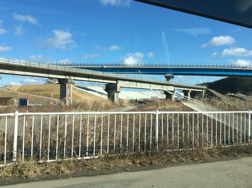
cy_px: 94
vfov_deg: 44.0
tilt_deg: -0.1
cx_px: 126
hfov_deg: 56.9
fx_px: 233
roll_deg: -1.7
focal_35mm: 32
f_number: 2.4
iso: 32
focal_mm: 3.3
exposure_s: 1/1167
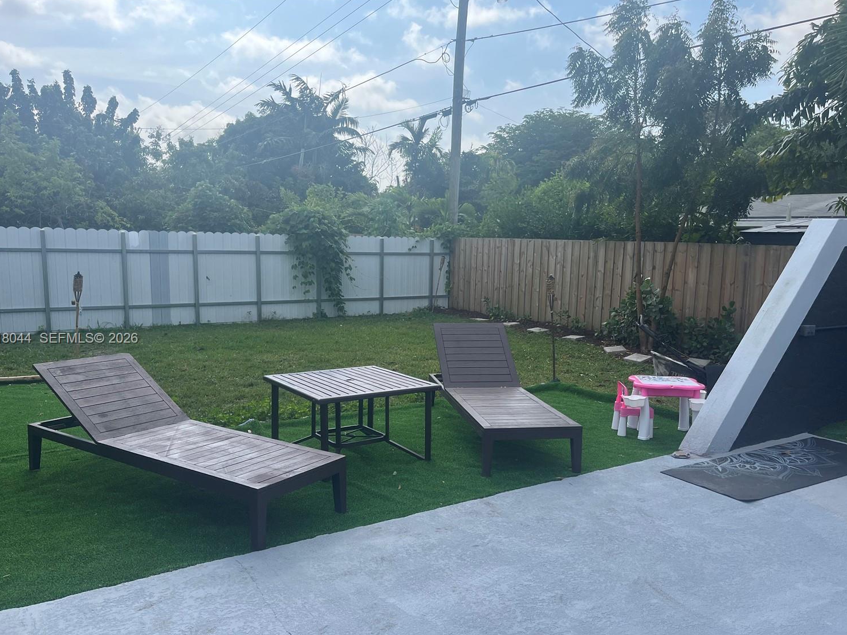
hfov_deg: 63.4
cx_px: 417
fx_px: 685
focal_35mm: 28
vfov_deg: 49.7
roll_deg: -2.1
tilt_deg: -8.1
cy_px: 339
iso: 50
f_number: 1.6
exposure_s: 1/2825
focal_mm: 5.1
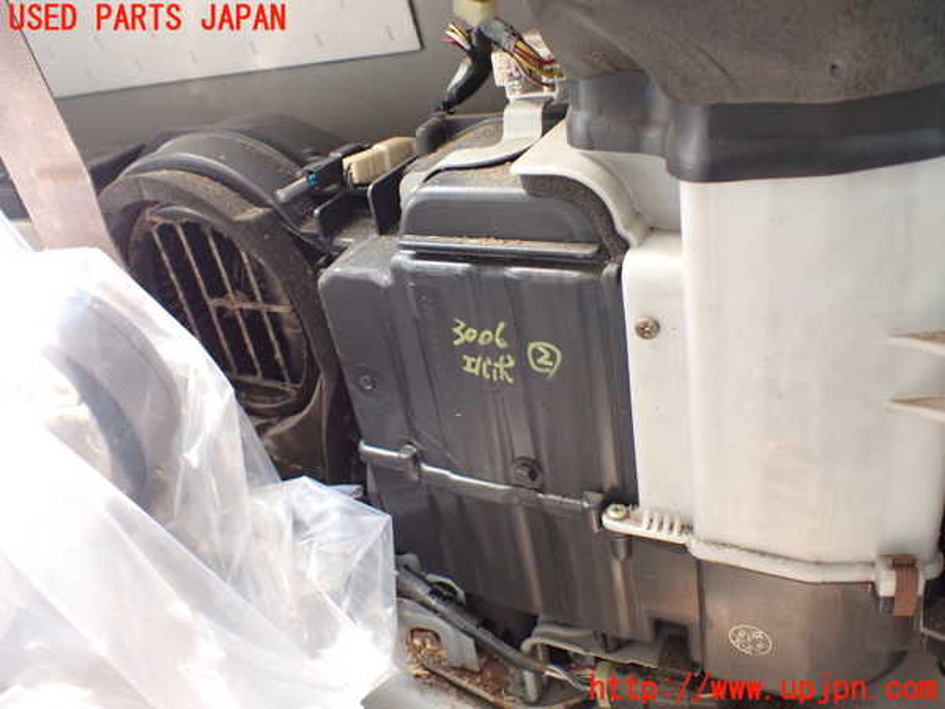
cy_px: 354
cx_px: 472
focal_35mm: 30
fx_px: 819
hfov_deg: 60.0
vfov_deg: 46.8
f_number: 2.3
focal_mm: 5.4
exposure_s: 1/125
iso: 640
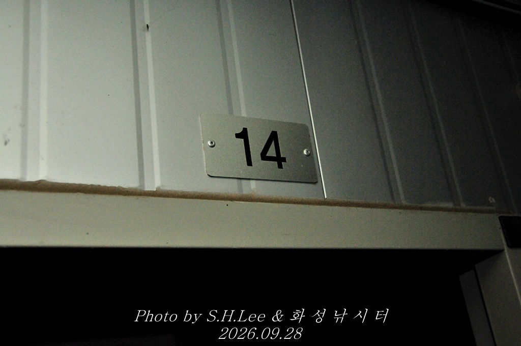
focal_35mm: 40
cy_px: 173
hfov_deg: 48.0
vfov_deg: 32.9
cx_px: 260
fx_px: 585
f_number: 4
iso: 1800
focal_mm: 27
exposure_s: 1/60
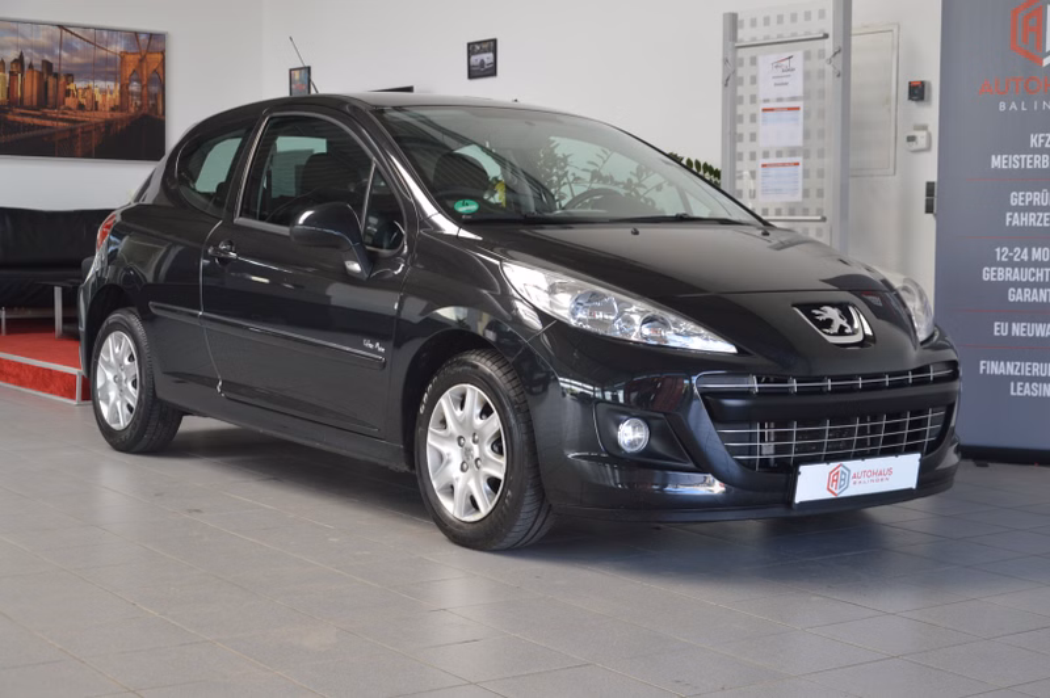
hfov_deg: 35.1
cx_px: 525
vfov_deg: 23.7
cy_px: 349
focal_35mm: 57
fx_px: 1661
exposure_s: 1/100
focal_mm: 38
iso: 400
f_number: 5
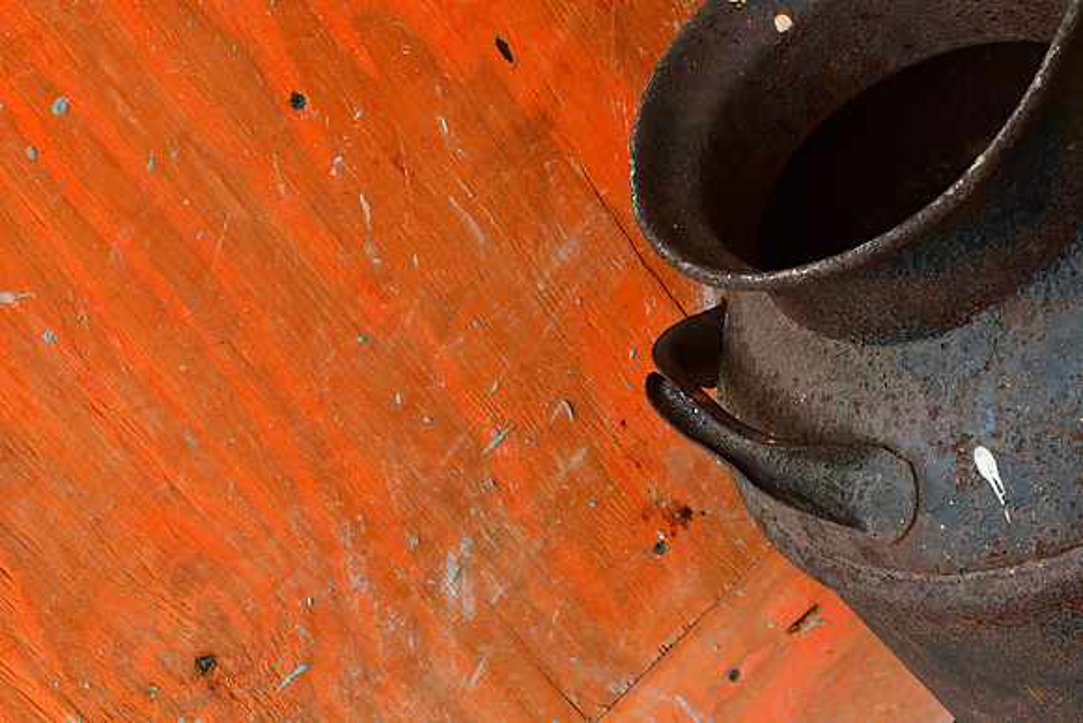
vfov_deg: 20.3
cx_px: 542
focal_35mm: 67
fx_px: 2016
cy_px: 362
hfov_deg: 30.1
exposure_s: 1/80
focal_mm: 45
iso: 500
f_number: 8
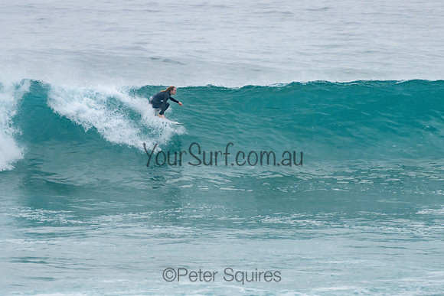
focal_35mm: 549
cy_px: 115
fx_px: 6778
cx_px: 237
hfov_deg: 3.8
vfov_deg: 2.5
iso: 500
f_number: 5.6
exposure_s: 1/1250
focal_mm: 400
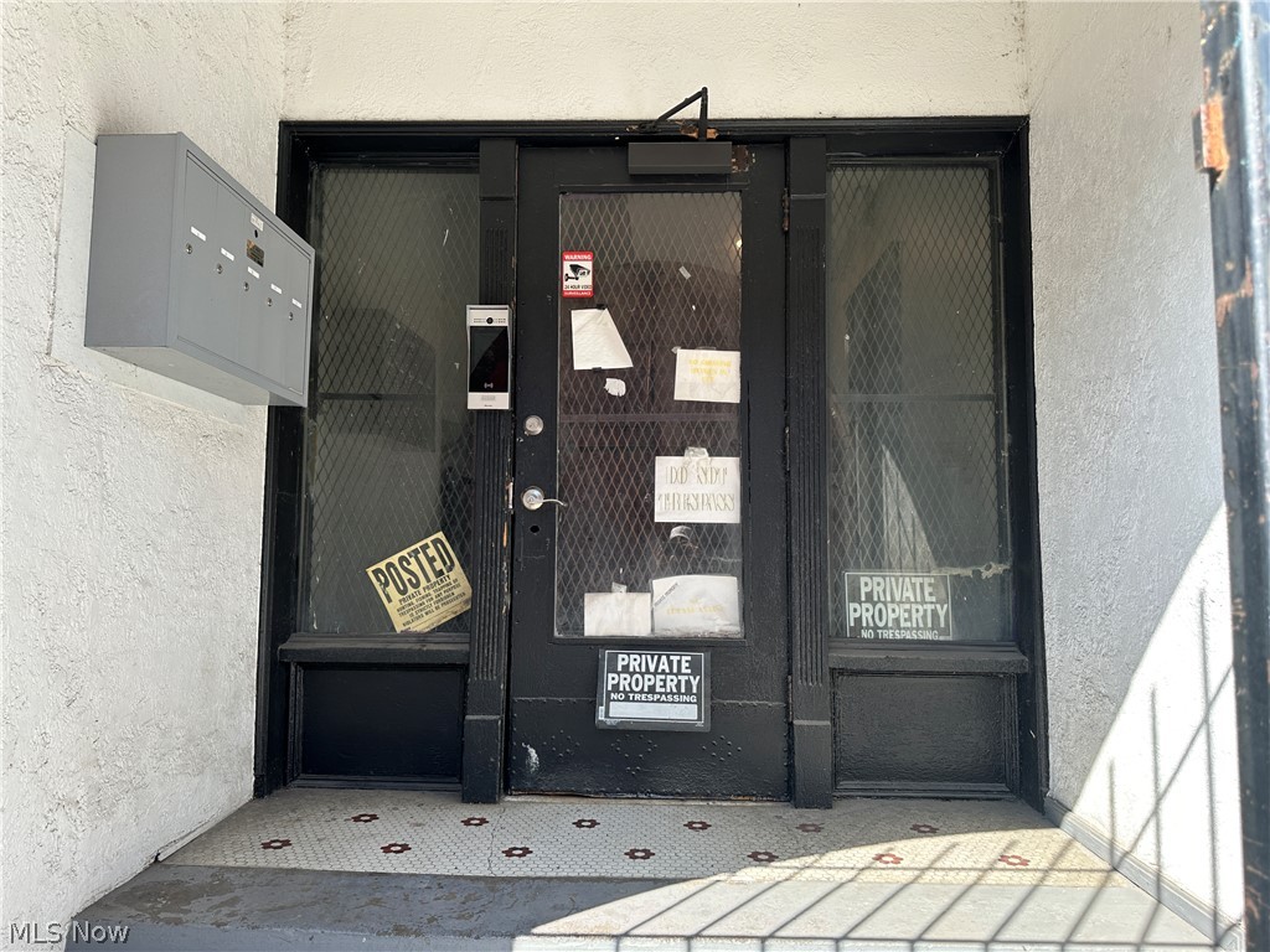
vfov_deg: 56.8
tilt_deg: +5.1
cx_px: 635
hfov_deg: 71.6
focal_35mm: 24
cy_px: 476
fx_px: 881
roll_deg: -0.9
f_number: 1.78
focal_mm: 6.86
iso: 80
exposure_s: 1/642
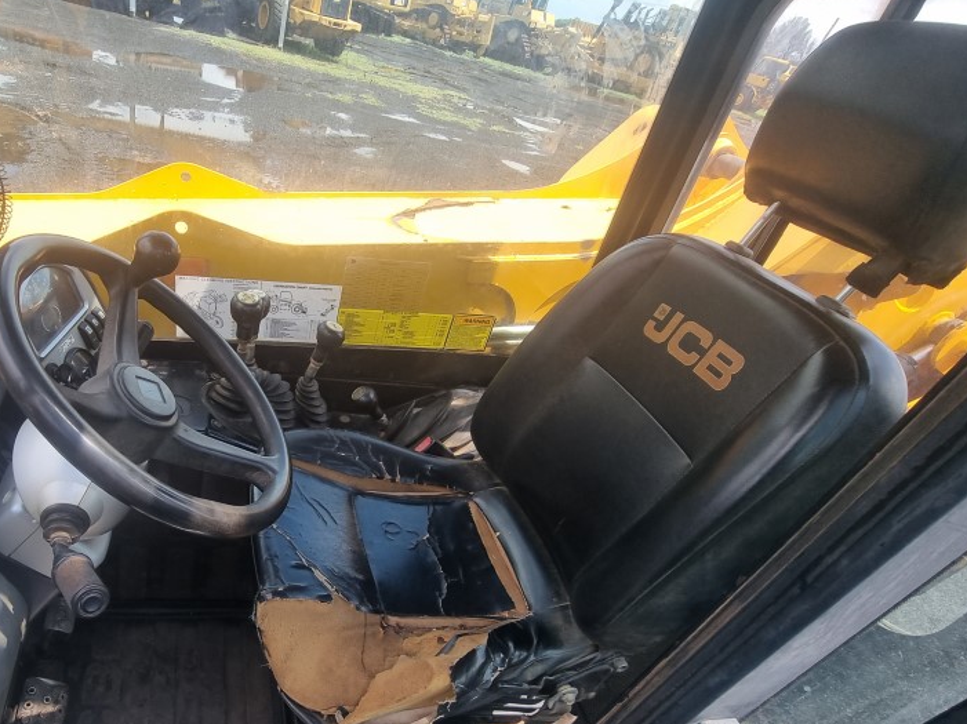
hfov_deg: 81.4
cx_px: 312
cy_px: 425
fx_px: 530
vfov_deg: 68.1
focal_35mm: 19
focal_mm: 2.2
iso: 50
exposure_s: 1/496
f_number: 2.2
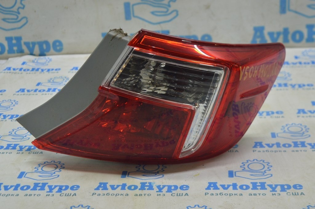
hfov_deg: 29.3
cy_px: 104
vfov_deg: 19.7
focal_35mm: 69
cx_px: 158
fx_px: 603
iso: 400
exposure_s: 1/40
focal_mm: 46
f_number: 5
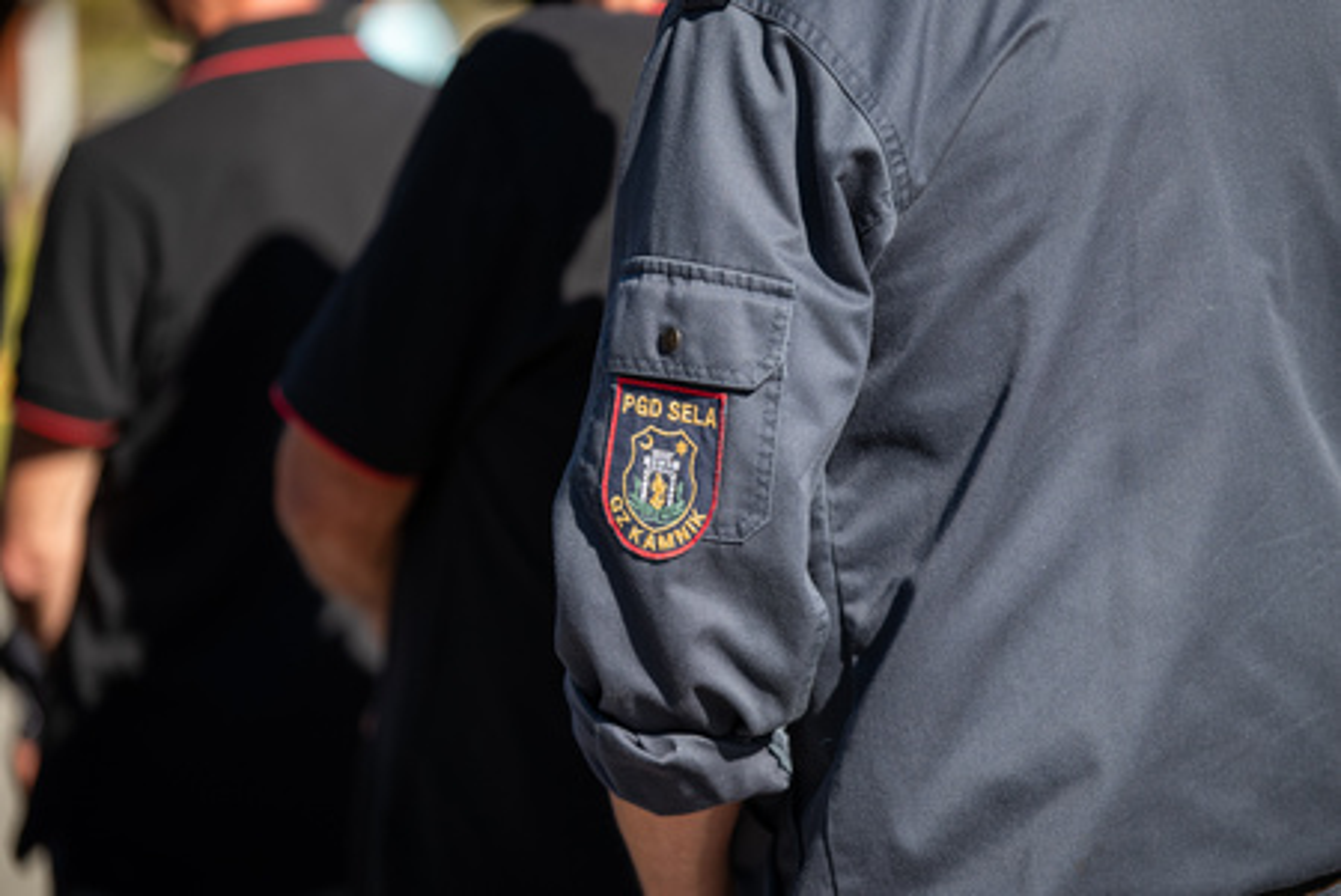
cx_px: 670
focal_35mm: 150
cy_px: 448
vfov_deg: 9.2
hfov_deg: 13.7
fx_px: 5593
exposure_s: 1/1250
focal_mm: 150
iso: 100
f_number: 2.8
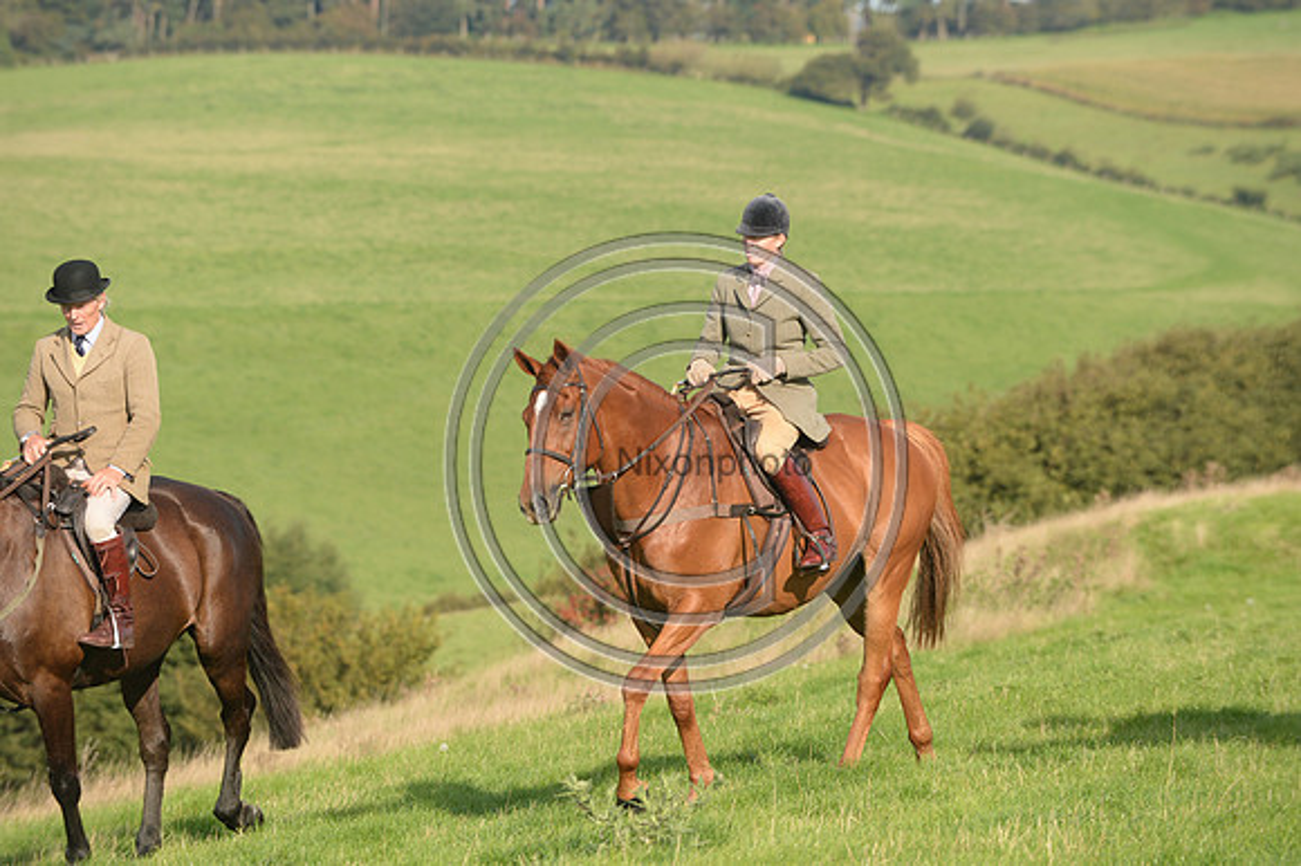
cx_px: 650
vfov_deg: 6.9
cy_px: 433
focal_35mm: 200
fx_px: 7223
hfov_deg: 10.3
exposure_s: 1/1250
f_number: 5
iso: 560
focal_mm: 200
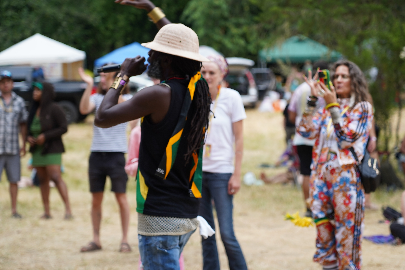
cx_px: 208
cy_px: 126
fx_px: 1282
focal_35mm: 114
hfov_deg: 17.9
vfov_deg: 12.0
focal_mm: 105
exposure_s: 1/160
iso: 250
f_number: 4
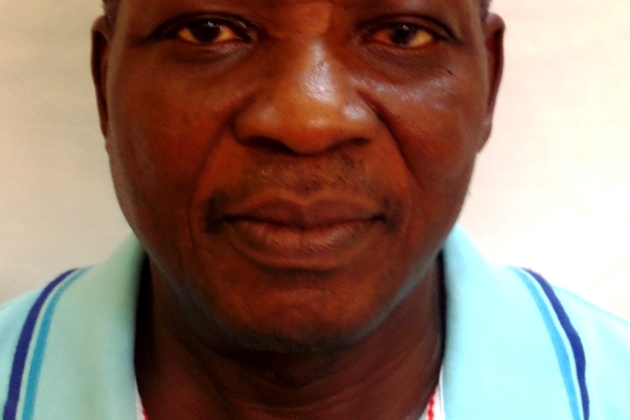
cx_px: 314
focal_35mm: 130
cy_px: 100
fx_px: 2275
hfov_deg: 15.8
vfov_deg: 10.5
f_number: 3.9
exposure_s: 1/8
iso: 400
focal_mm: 16.5
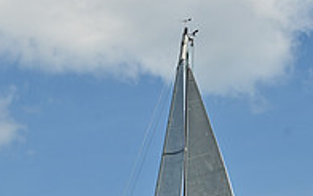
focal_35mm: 211
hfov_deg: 9.9
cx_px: 170
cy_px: 419
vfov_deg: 6.0
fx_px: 1802
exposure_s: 1/1250
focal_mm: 70
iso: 250
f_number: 8
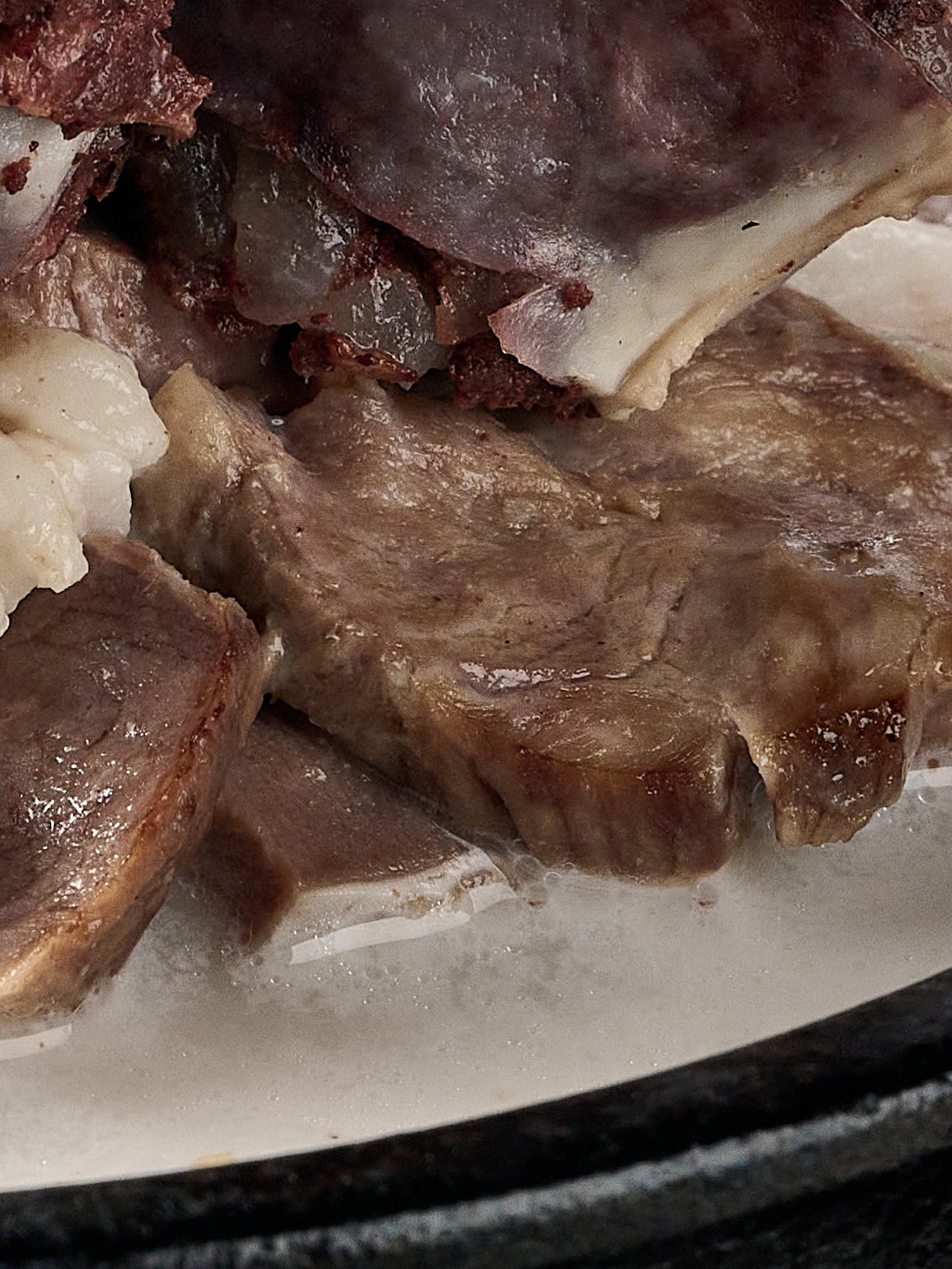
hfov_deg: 2.6
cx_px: -824
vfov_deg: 3.5
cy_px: 515
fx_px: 20895
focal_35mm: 570
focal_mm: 105
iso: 100
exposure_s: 1/160
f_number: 11
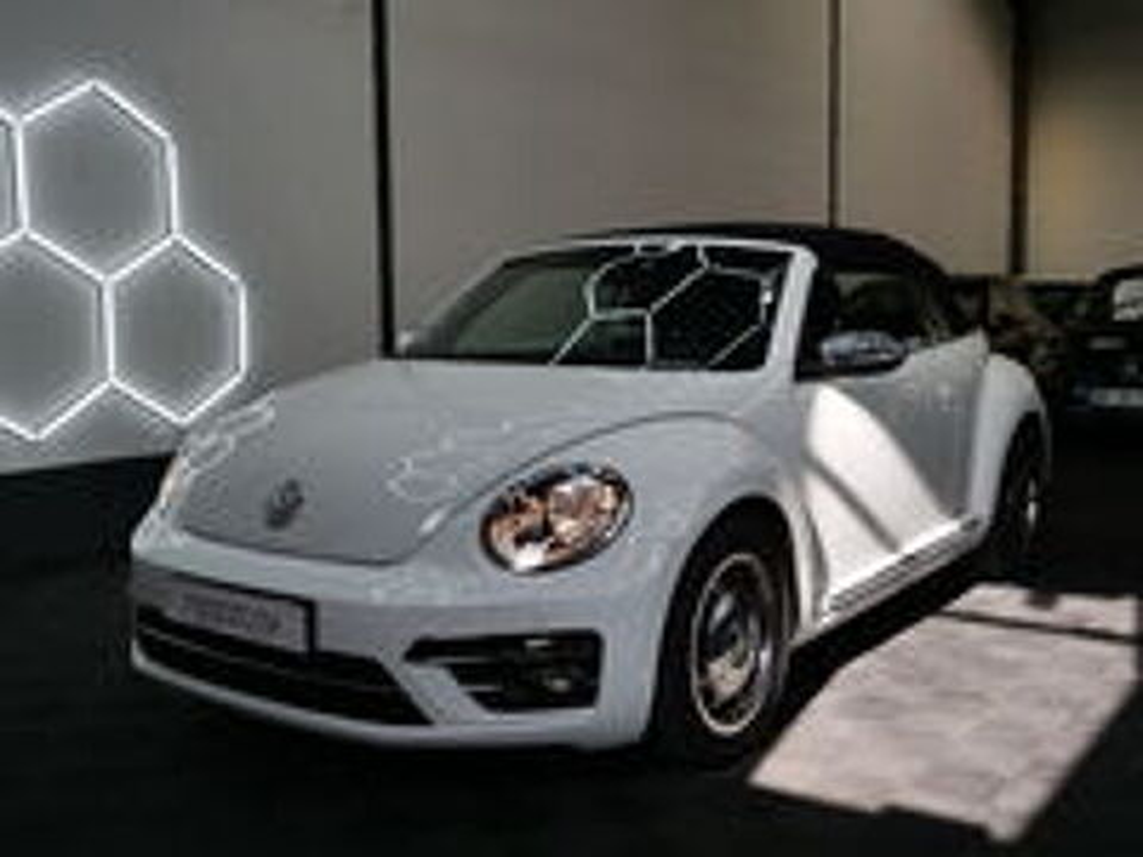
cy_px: 428
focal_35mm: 38
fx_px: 1255
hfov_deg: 49.0
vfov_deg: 37.7
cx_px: 572
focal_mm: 19
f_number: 3.9
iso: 200
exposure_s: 1/125
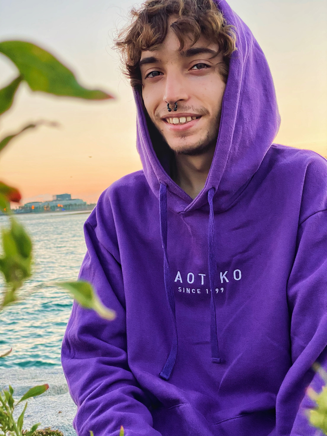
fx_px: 655
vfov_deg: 36.8
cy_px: 218
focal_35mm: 52
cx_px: 164
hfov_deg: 28.0
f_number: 2
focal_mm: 6
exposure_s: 1/100
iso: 64
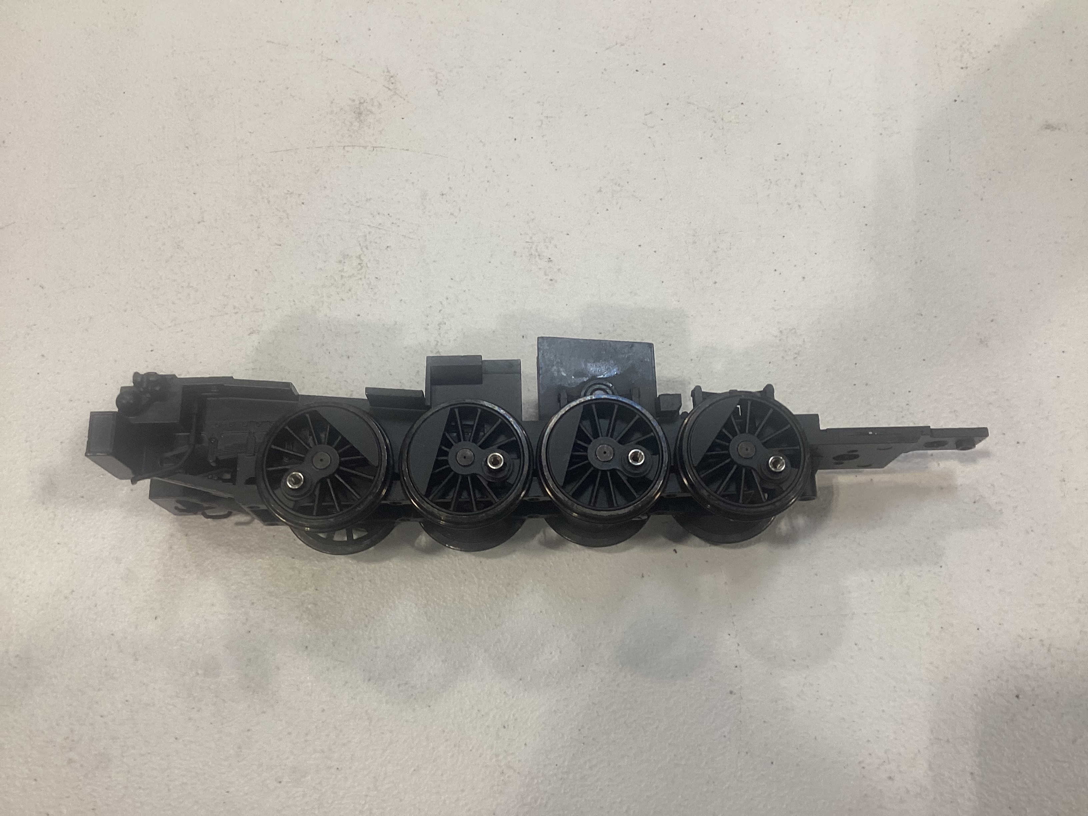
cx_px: 544
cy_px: 408
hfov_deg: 58.4
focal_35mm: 31
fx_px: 974
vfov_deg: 45.4
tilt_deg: -73.1
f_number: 2.4
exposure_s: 1/60
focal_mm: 3.3
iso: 64
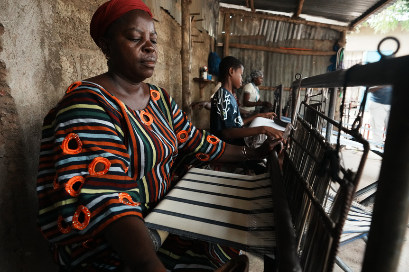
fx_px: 216
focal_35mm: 19
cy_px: 138
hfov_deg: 86.9
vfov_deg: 64.5
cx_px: 204
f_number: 3.5
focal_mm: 16
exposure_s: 1/400
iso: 5000
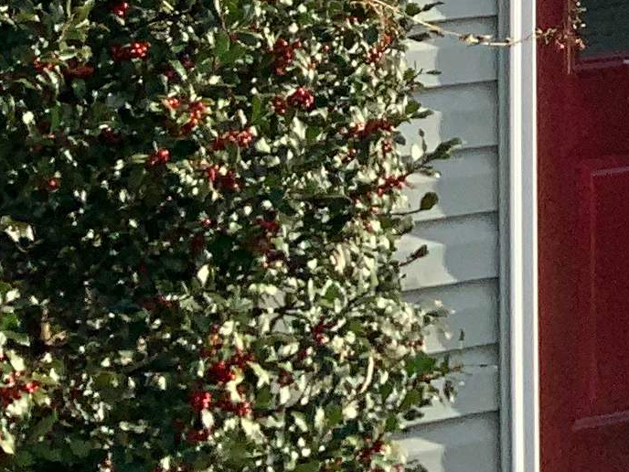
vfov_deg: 8.1
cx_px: 1387
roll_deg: +2.8
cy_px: -598
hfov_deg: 10.4
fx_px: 3089
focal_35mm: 170
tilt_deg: +7.5
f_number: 1.8
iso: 16
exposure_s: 1/1675
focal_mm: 3
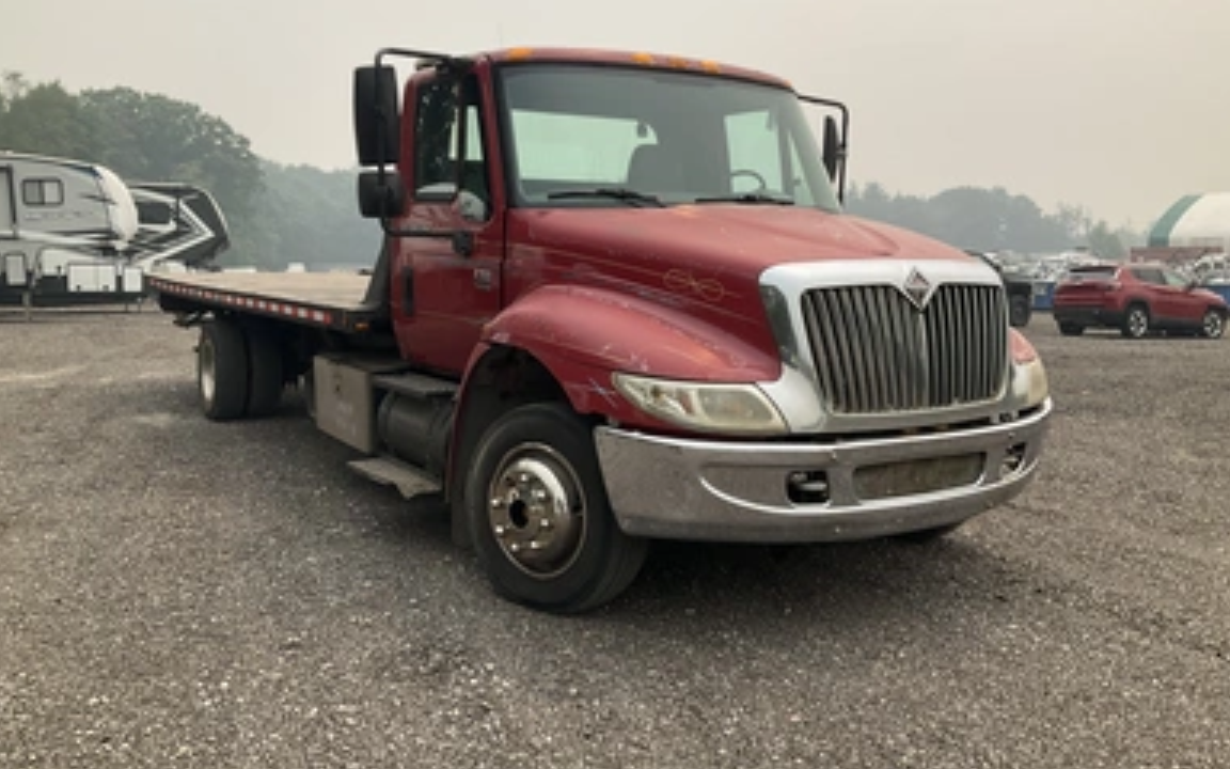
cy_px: 336
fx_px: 1073
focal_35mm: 32
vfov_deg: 39.4
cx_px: 605
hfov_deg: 59.7
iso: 25
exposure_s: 1/2141
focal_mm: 3
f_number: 1.8
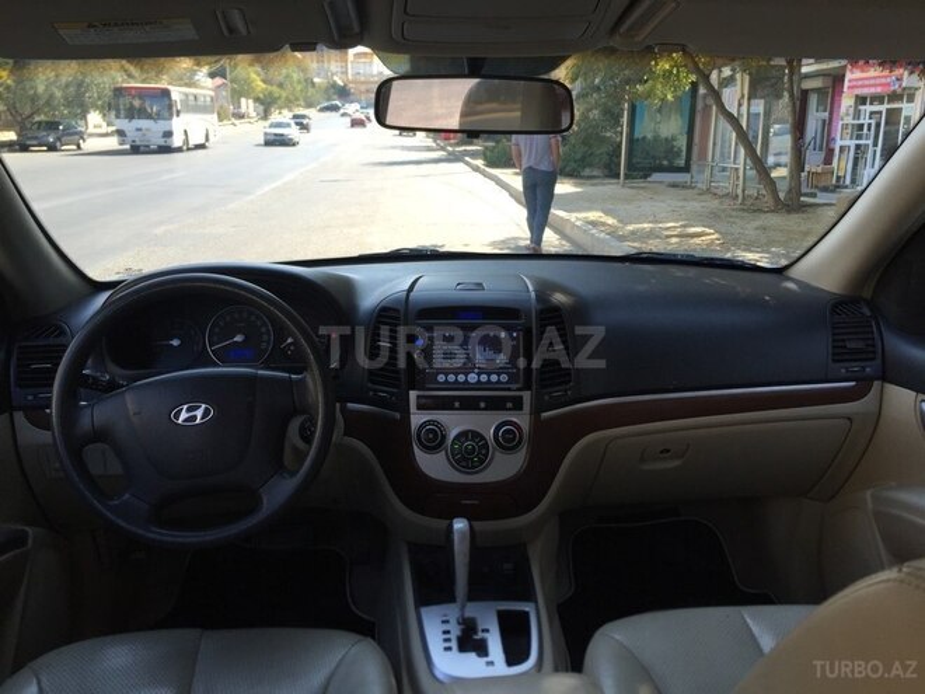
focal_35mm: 29
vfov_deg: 48.2
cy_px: 347
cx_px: 462
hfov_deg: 61.7
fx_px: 775
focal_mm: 4.15
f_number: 2.2
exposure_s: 1/249
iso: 32
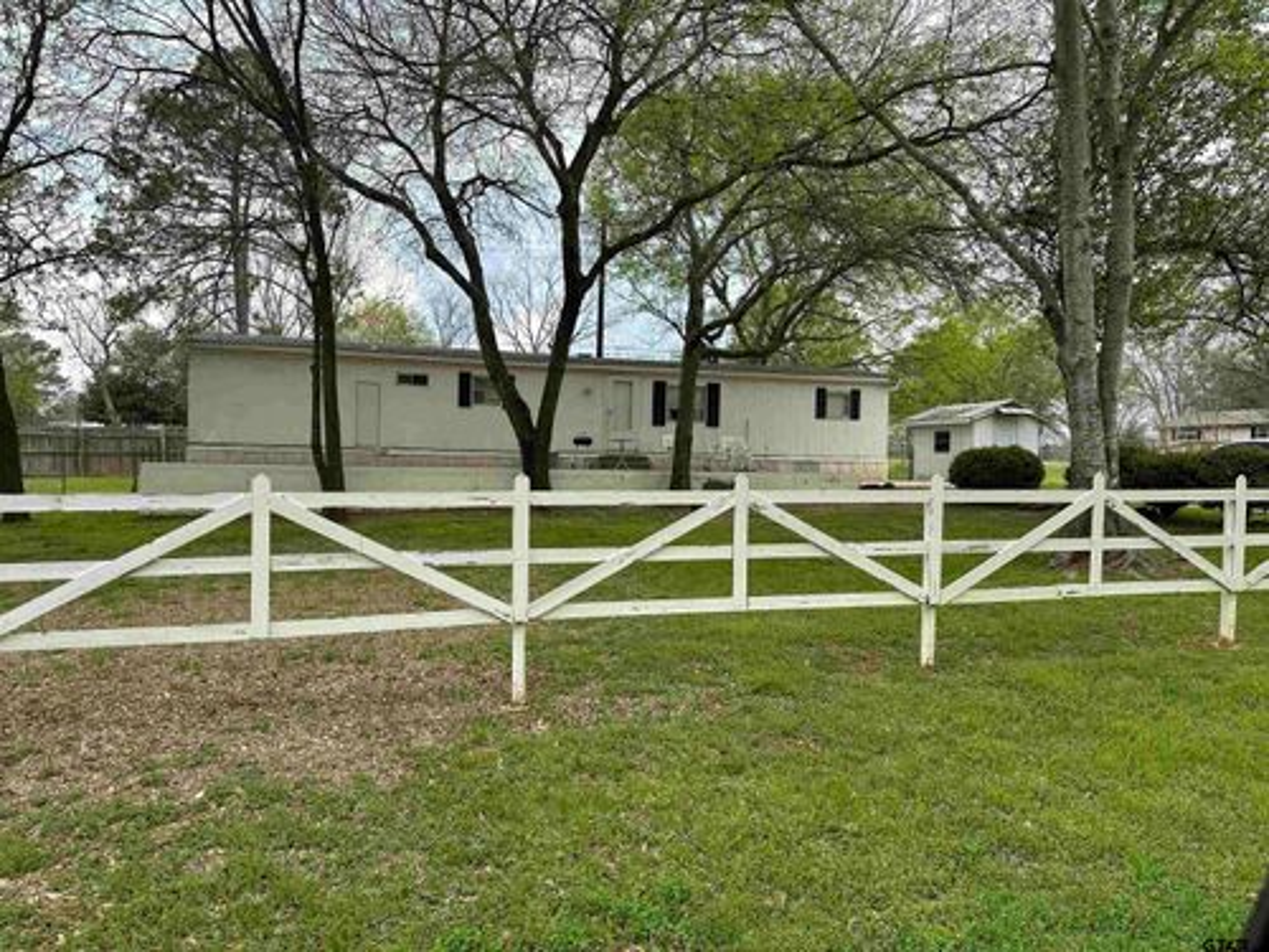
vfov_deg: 56.8
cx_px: 634
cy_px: 476
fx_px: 880
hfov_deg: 71.6
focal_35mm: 24
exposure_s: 1/1473
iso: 80
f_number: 1.78
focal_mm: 6.86
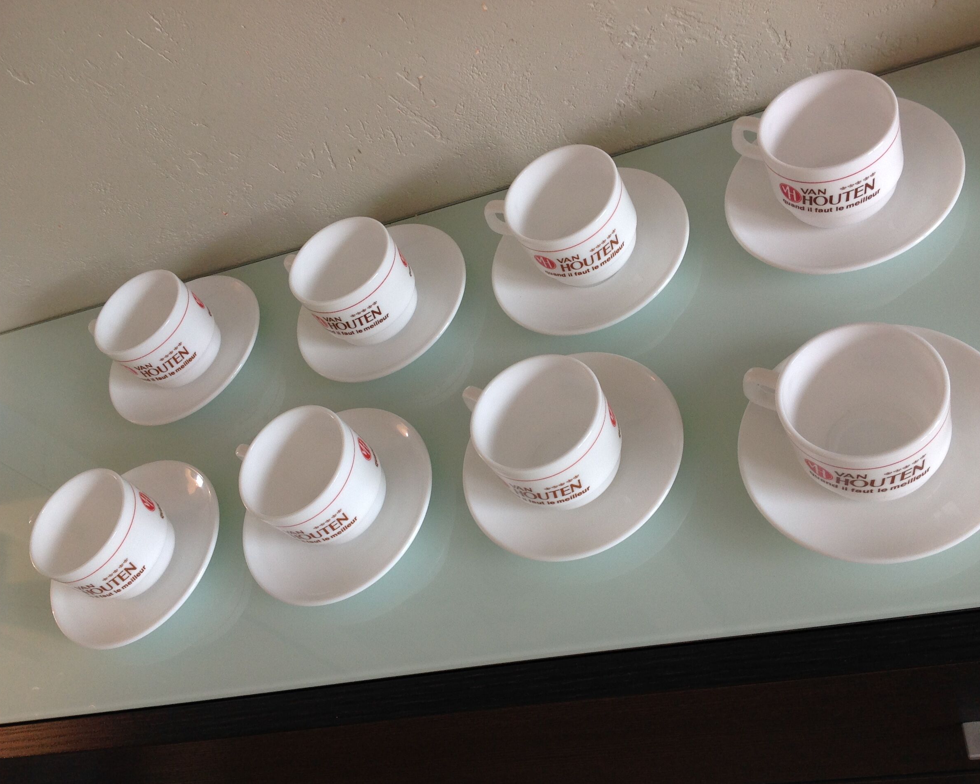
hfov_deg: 49.1
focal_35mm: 37
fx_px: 1073
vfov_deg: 40.1
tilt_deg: -50.1
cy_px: 395
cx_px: 500
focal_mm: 4.28
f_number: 2.4
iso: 50
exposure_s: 1/33
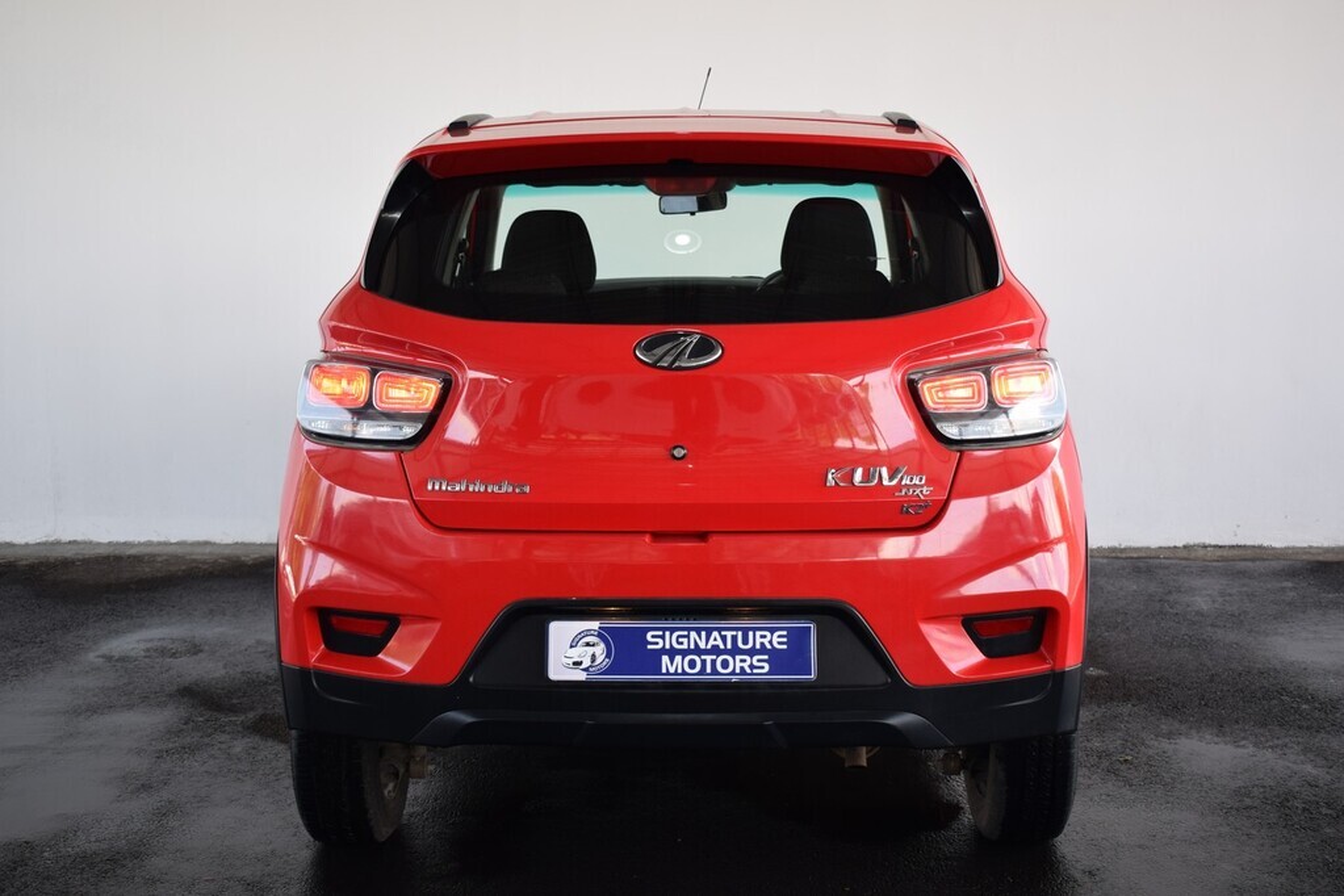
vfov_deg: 28.9
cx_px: 672
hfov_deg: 42.3
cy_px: 448
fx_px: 1736
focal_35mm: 46
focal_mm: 31
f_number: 5
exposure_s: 1/125
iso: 400
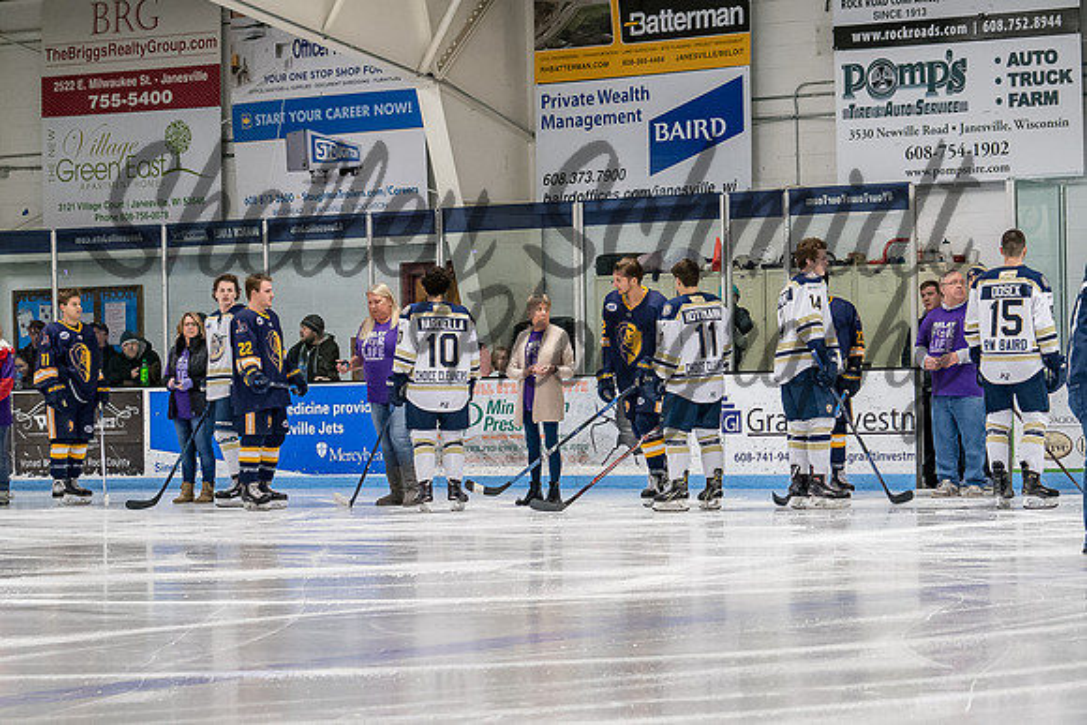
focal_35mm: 114
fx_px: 3446
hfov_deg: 17.9
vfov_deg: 12.0
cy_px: 389
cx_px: 722
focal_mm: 52
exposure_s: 1/200
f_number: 4.5
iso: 2500
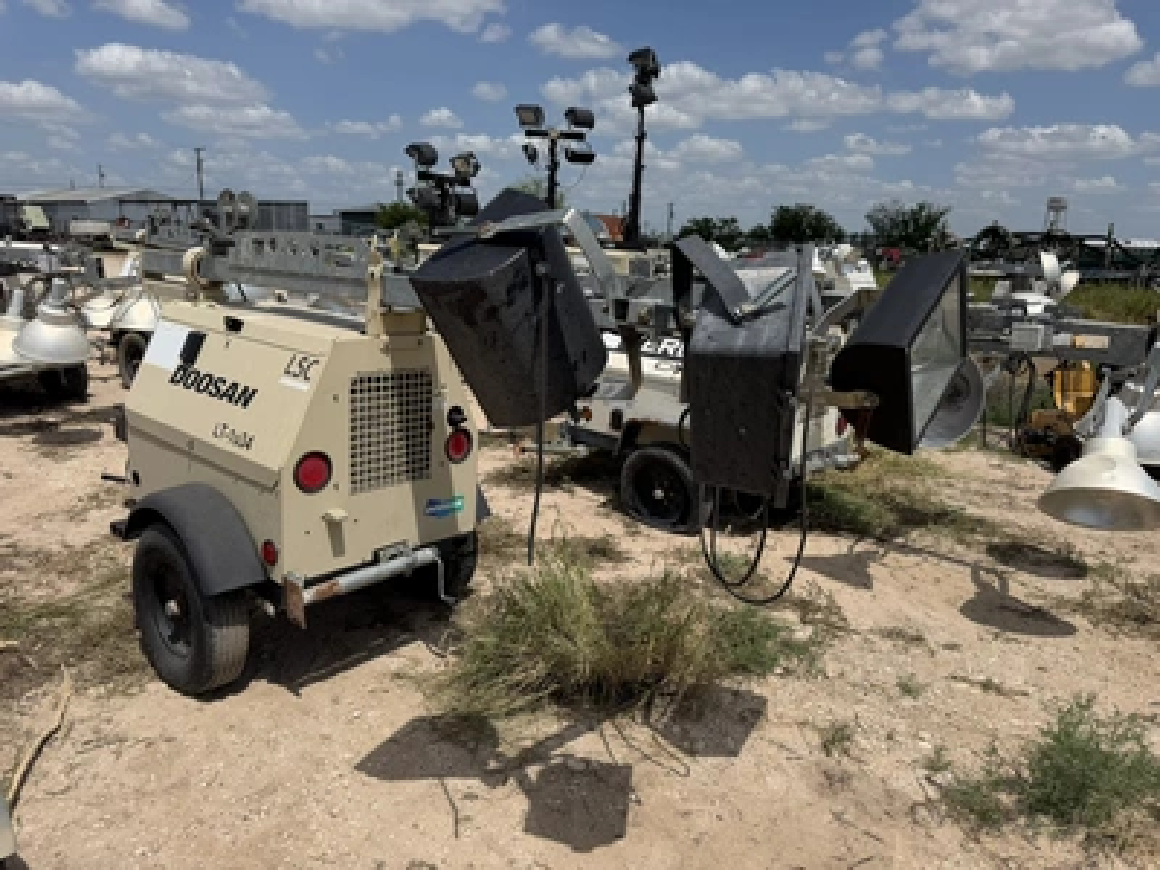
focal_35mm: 24
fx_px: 804
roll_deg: -3.0
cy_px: 435
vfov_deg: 56.8
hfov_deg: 71.6
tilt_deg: -15.3
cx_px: 580
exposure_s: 1/9091
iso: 80
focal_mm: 6.76
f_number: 1.78
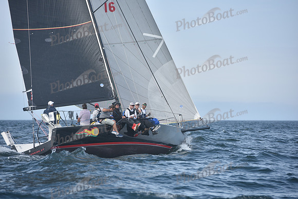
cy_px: 100
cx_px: 149
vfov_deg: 6.9
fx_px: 1656
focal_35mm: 200
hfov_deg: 10.3
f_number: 5.6
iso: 200
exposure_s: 1/1250
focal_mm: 200
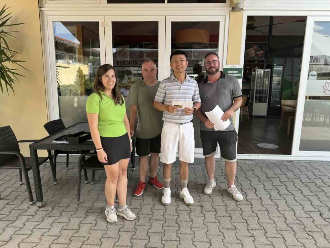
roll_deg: +0.0
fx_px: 229
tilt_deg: -10.1
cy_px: 124
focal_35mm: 24
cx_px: 165
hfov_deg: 71.6
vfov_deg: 56.8
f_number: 1.78
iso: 80
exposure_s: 1/627
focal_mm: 6.76
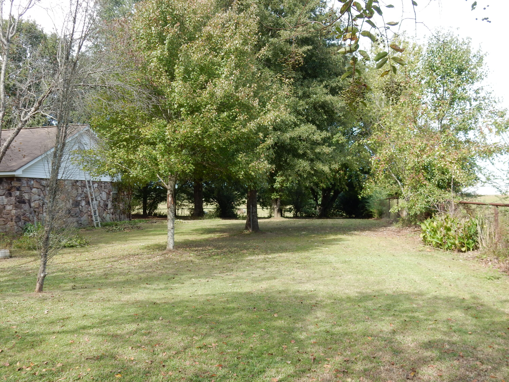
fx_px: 529
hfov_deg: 51.4
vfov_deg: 39.7
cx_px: 254
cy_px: 191
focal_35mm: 36
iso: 125
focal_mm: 6.4
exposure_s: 1/200
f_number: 4
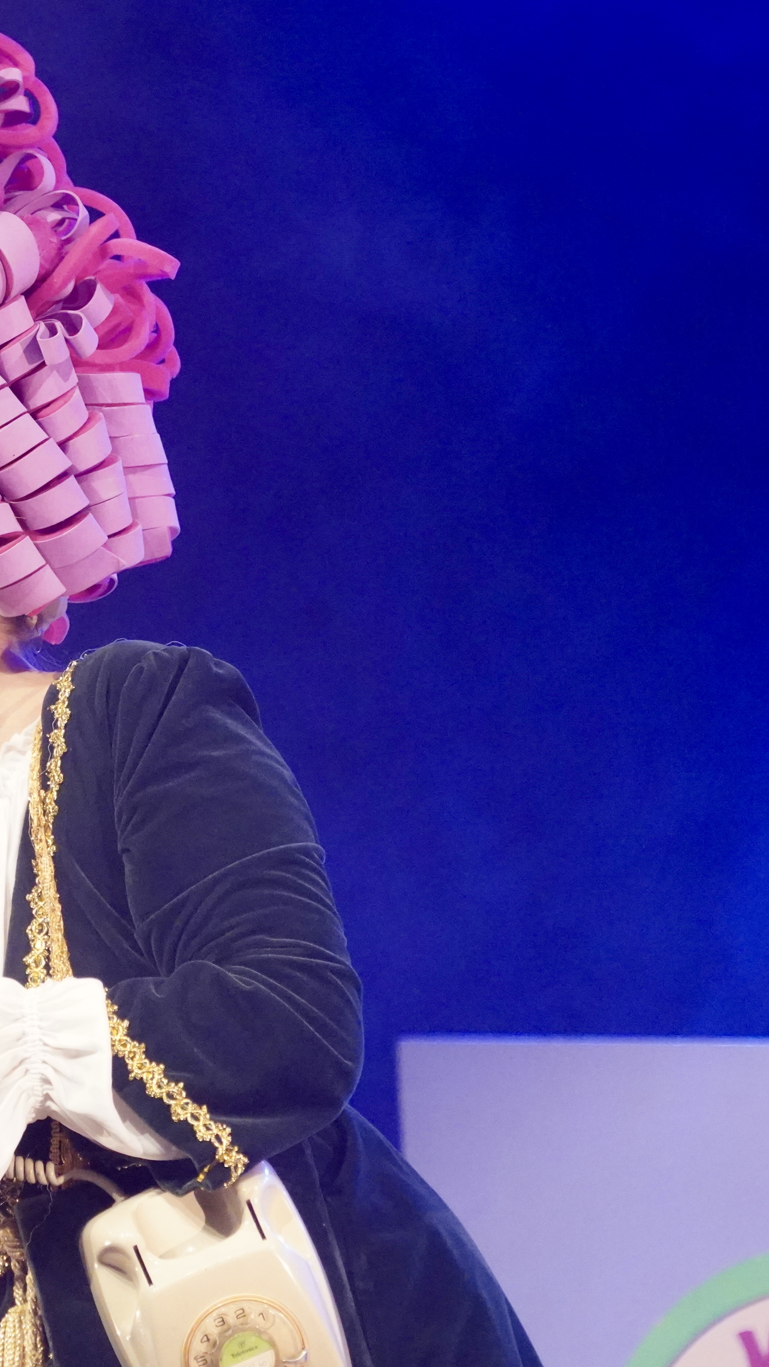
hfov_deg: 5.5
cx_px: -102
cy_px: 657
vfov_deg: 9.8
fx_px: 7938
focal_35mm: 219
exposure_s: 1/125
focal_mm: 130
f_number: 6.3
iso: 12800
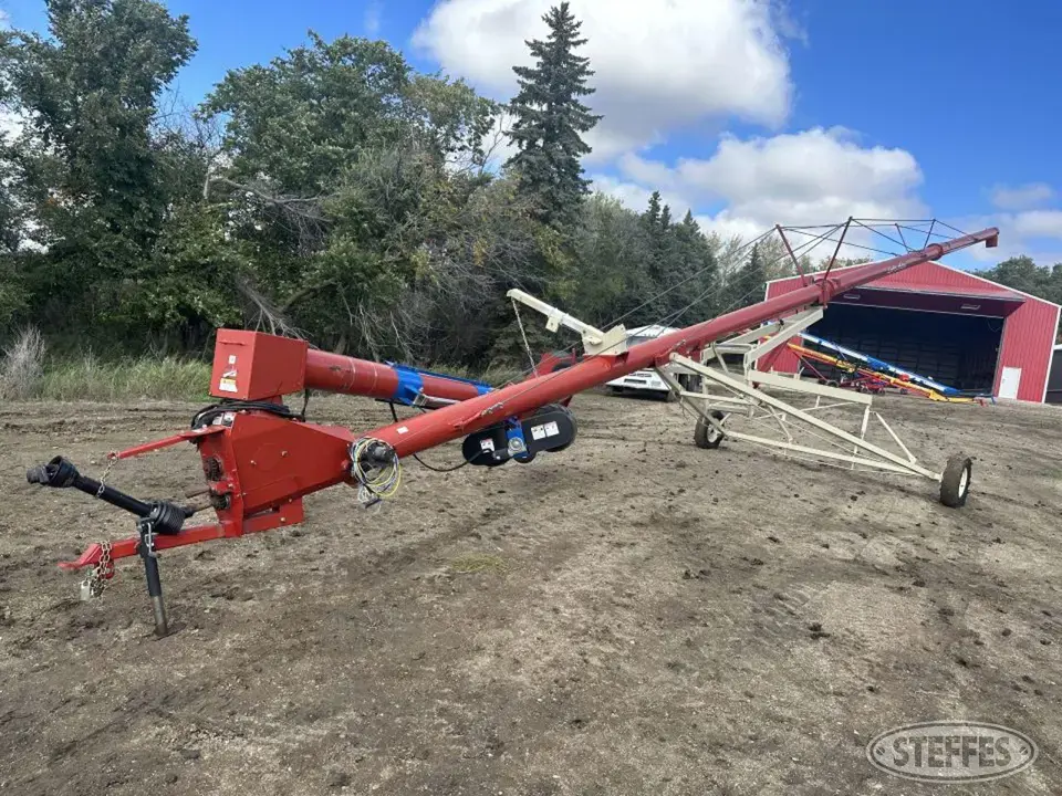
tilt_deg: -3.9
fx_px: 736
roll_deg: -7.3
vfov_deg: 56.8
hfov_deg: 71.6
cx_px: 531
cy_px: 398
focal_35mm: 24
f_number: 1.78
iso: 80
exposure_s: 1/1916
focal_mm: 6.86
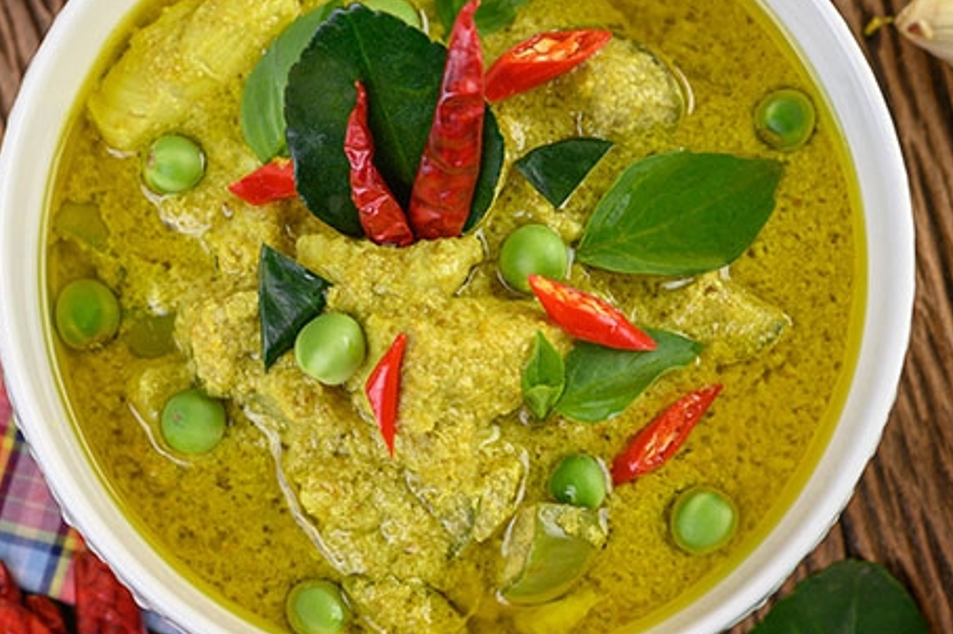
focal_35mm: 127
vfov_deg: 10.8
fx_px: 3359
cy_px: 274
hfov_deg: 16.0
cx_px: 193
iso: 100
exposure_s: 1/125
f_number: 5.6
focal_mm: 60
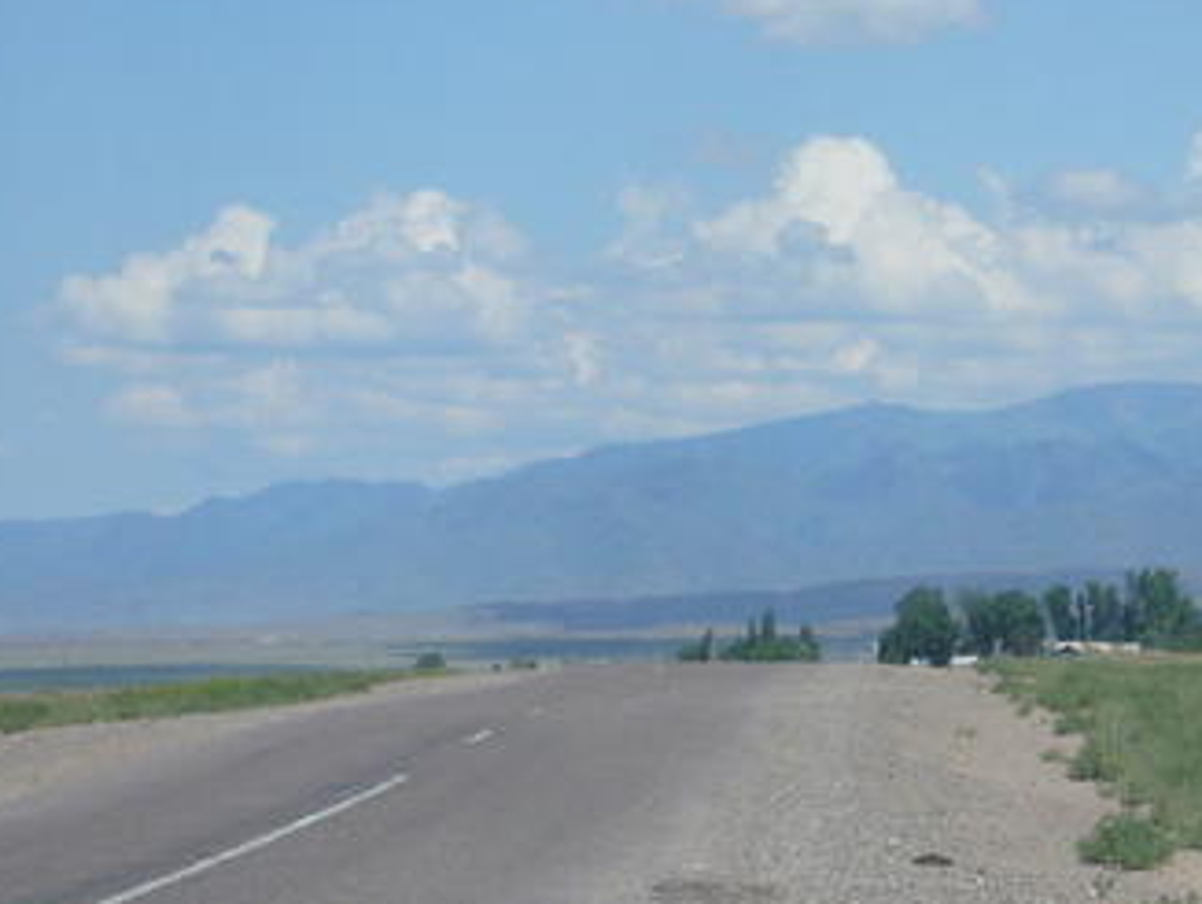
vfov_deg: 7.4
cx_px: 1154
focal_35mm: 200
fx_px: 6950
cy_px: 487
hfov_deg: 9.8
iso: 100
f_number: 5.6
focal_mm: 16.8
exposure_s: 1/800
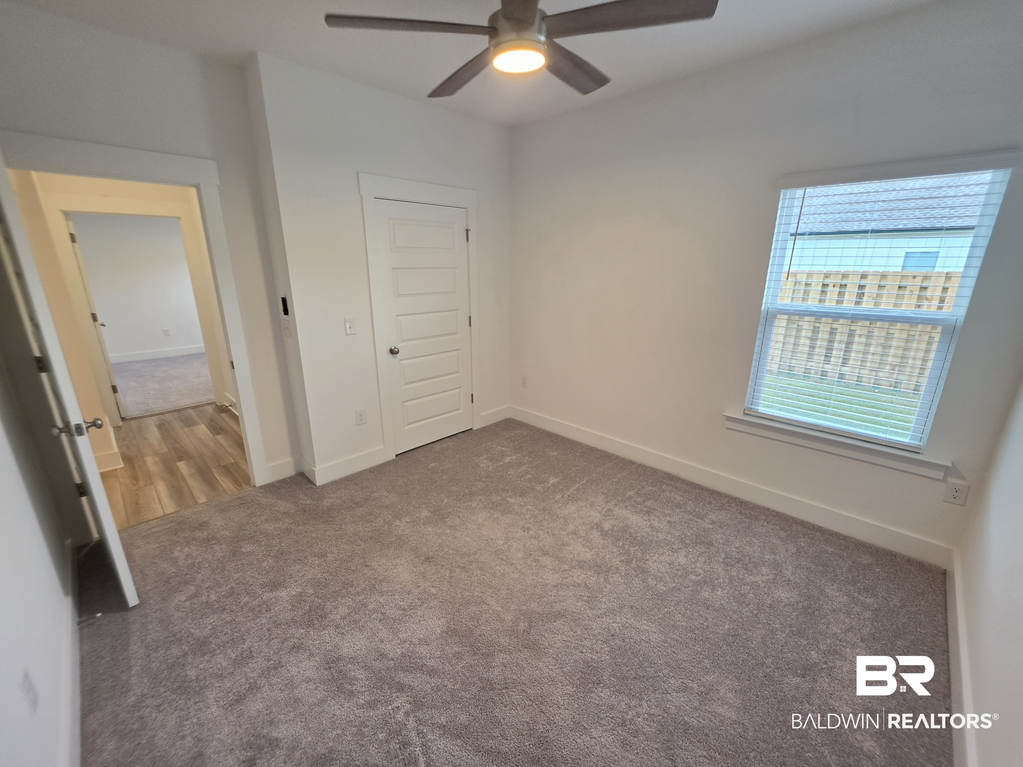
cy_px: 384
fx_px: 384
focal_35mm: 13
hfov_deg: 106.2
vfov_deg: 89.9
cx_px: 512
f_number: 1.9
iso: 125
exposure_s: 1/120
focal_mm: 2.2
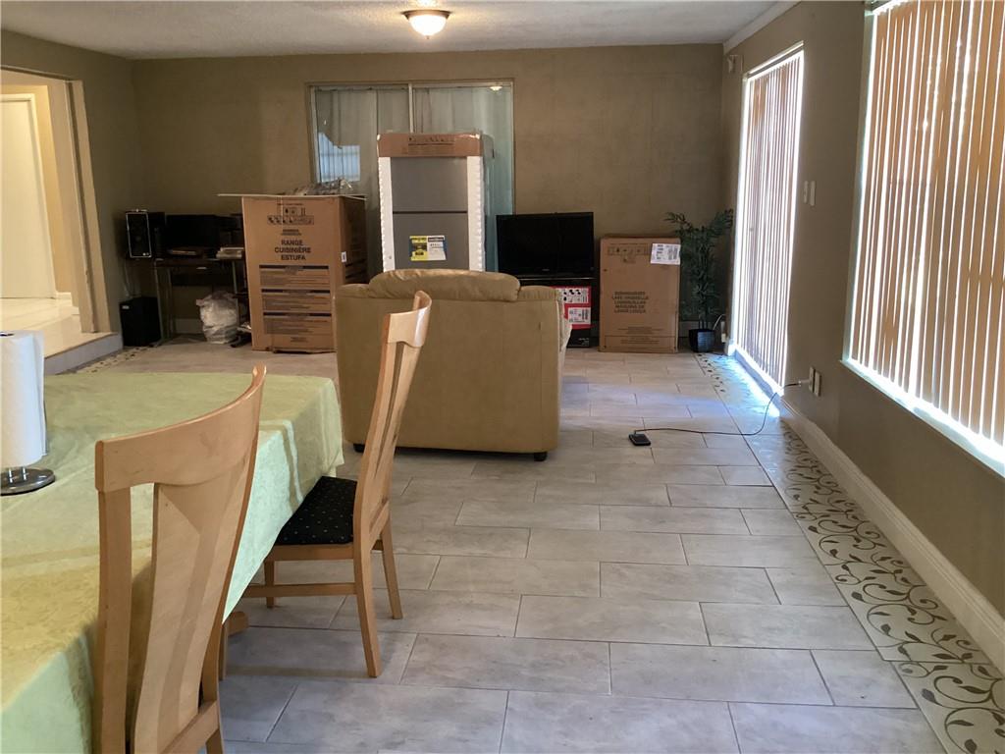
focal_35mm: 31
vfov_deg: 45.4
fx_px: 900
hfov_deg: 58.4
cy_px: 377
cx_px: 502
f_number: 2.4
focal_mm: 3.3
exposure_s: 1/30
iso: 400
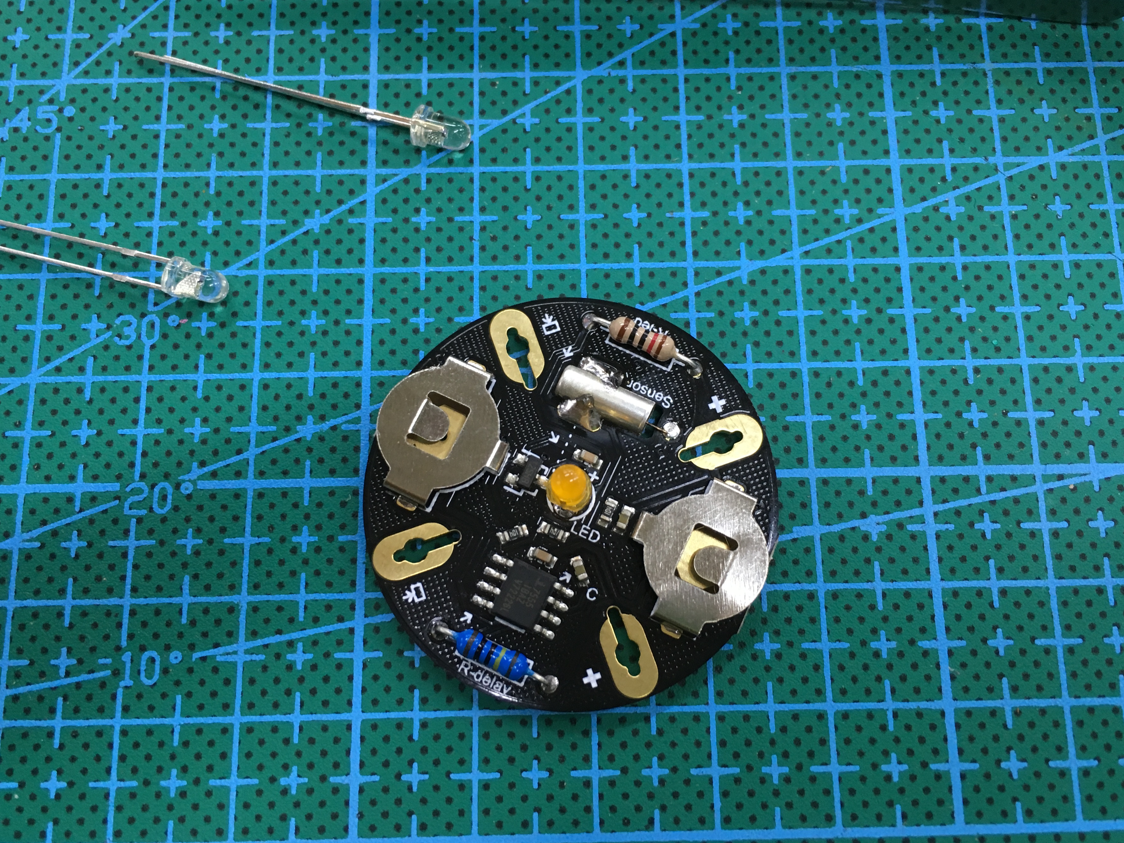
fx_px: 1071
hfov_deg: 55.4
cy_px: 377
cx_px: 570
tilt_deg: -75.7
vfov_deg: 42.9
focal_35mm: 33
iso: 100
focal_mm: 4.15
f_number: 2.2
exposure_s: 1/33
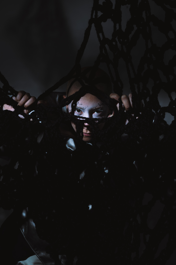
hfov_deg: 35.0
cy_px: 132
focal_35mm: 38
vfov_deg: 50.7
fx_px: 279
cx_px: 88
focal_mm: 38
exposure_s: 1/125
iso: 100
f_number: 9
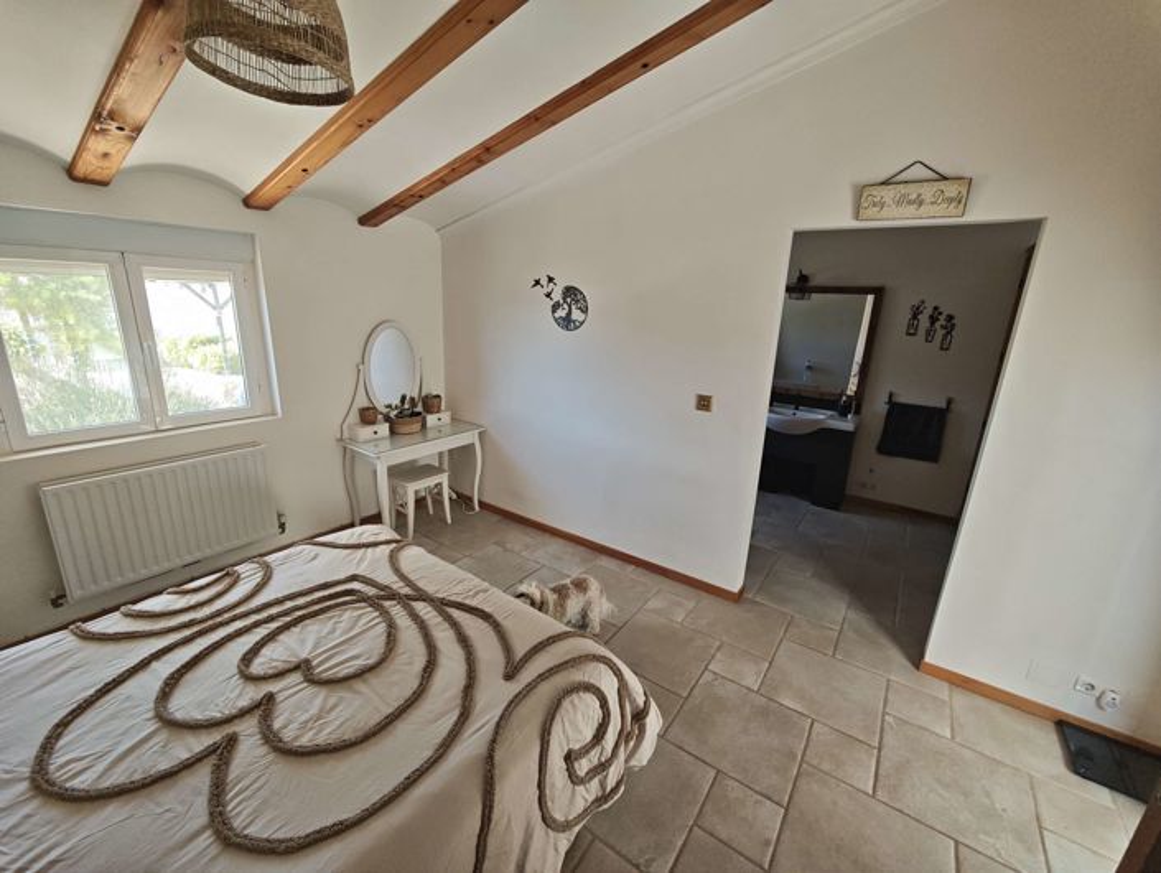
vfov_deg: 85.8
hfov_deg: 102.0
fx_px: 470
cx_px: 580
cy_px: 436
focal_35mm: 14
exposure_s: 1/50
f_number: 2.2
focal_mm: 2.16
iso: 125
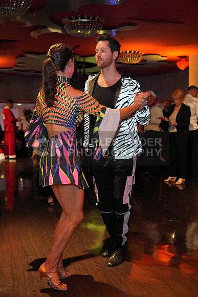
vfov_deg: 46.4
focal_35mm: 42
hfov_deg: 31.9
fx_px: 346
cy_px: 148
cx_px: 99
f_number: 4
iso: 4000
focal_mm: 42
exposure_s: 1/125
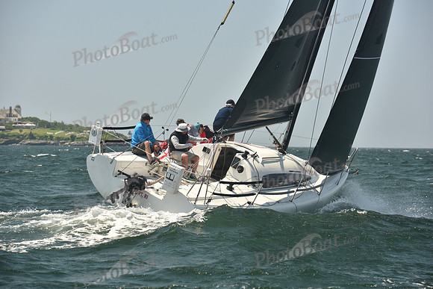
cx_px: 216
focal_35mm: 130
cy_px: 144
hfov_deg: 15.8
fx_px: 1564
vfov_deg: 10.6
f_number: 5.6
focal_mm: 130
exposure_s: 1/640
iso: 250
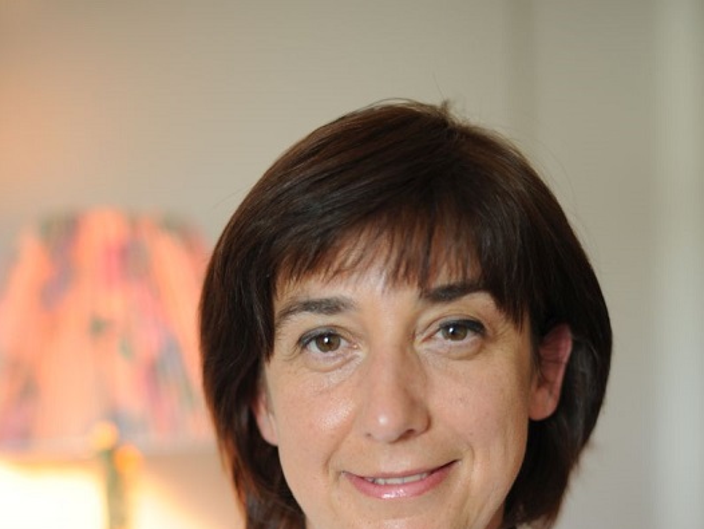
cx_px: 355
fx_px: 1485
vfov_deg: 19.6
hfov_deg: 26.7
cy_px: 525
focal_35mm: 73
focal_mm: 50
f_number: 2
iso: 400
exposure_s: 1/50
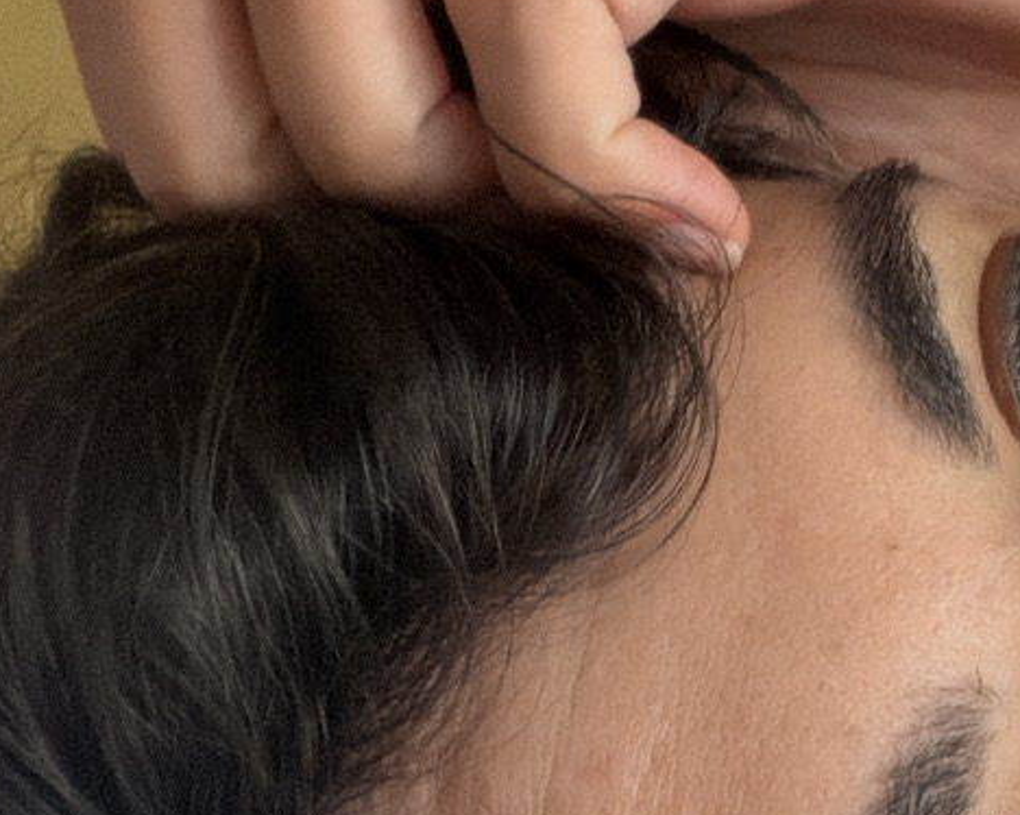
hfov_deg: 15.2
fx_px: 2897
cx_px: 2156
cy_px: 754
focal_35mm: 96
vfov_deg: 15.8
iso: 160
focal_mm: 2.71
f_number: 1.9
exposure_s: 1/60
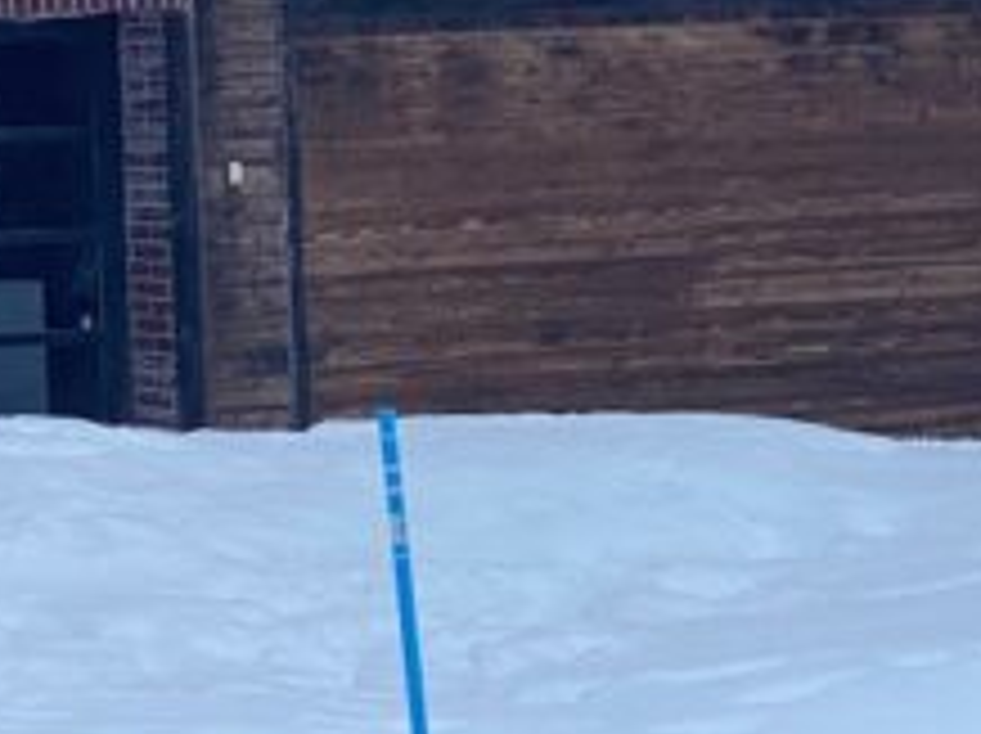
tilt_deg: +5.3
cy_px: -540
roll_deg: +1.8
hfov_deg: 10.2
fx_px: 5407
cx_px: -144
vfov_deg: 7.6
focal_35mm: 191
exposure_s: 1/122
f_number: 2
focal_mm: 6
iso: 64
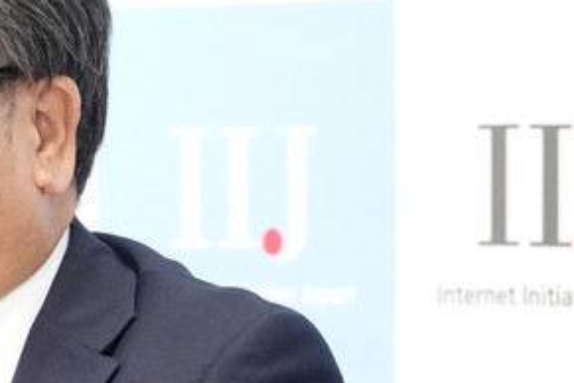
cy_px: 180
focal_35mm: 453
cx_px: -73
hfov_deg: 4.5
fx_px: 7222
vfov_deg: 3.0
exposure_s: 1/200
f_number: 4
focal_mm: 73.24
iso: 4000
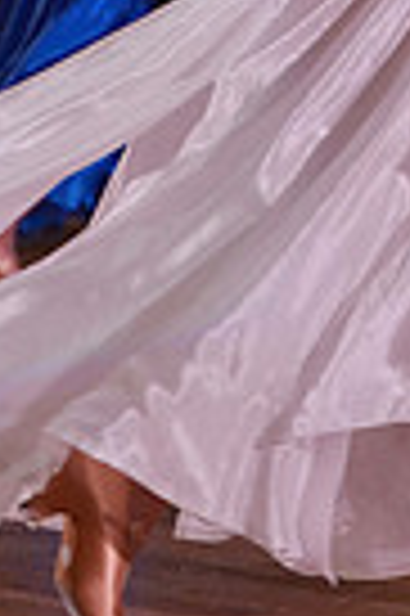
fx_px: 6251
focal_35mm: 365
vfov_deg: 5.6
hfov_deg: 3.7
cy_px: -319
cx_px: 719
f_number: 4
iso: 1000
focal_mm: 86
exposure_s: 1/500
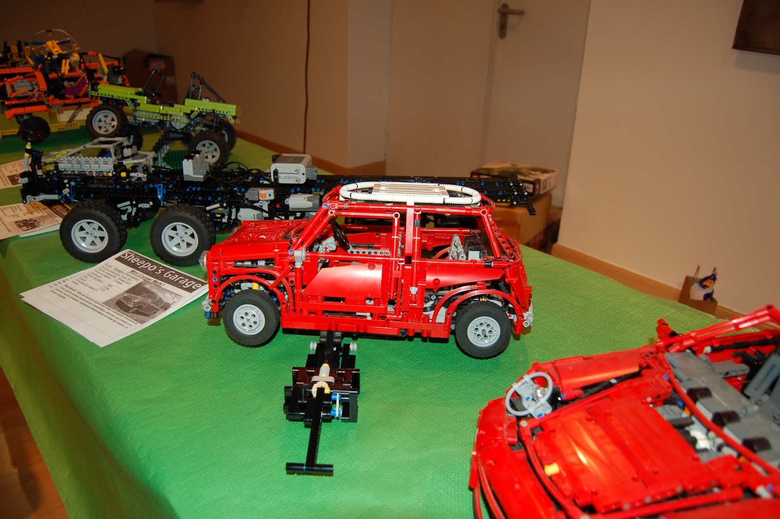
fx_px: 585
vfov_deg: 47.9
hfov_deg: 67.4
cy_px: 260
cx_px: 390
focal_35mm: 27
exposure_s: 1/60
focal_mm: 18
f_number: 3.5
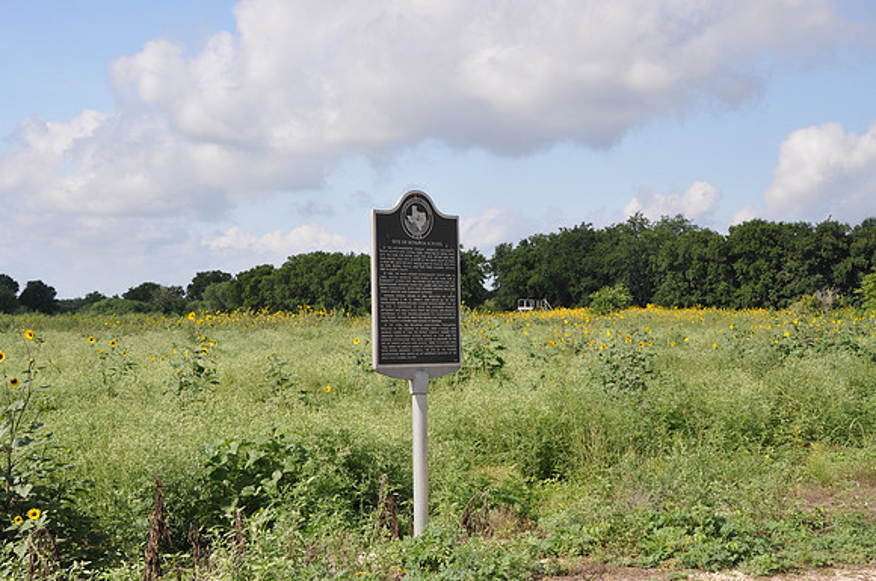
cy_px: 290
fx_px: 1385
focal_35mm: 57
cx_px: 438
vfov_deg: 23.7
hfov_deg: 35.1
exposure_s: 1/100
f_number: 10
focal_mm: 38
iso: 200
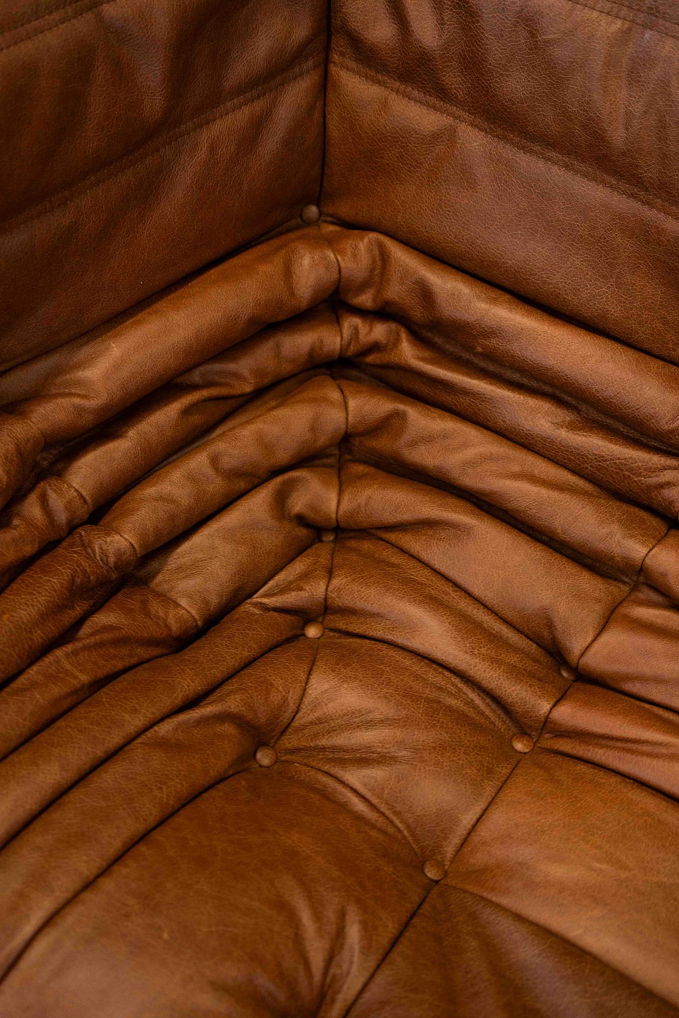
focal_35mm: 35
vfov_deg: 54.4
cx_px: 340
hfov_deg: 37.8
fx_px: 990
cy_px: 509
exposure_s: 1/100
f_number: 3.2
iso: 500
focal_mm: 35
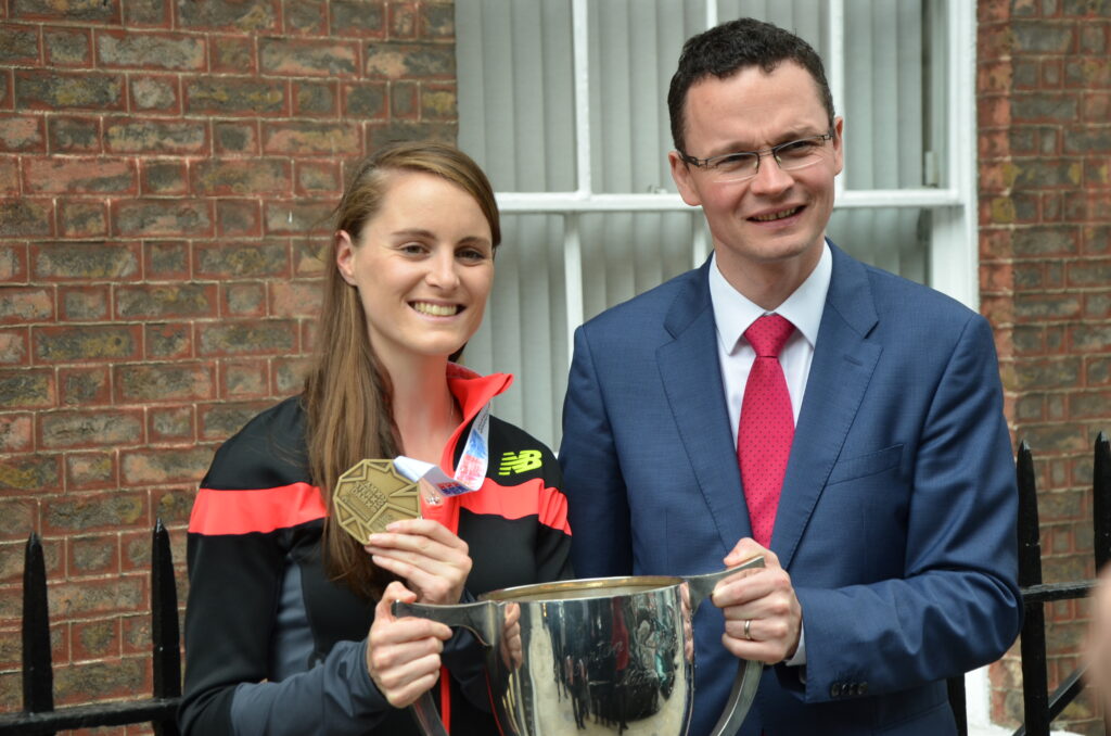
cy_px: 368
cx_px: 556
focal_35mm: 78
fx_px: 2402
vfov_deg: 17.4
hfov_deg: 26.0
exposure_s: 1/125
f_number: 5.6
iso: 250
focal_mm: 52
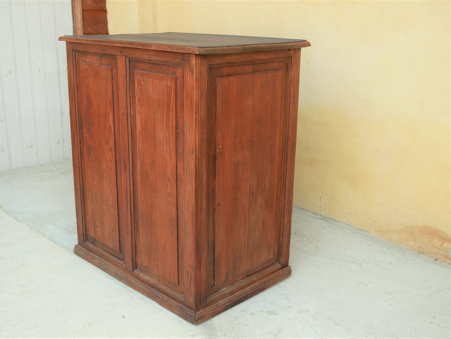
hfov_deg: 46.8
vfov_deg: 36.0
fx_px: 521
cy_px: 170
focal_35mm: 40
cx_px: 226
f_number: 2.8
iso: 200
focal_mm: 20
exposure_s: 1/250
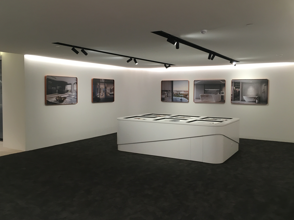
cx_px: 154
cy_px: 105
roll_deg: +0.0
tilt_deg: -2.6
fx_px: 272
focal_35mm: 32
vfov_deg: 44.2
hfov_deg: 56.8
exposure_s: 1/33
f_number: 2.2
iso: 50
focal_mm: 4.15
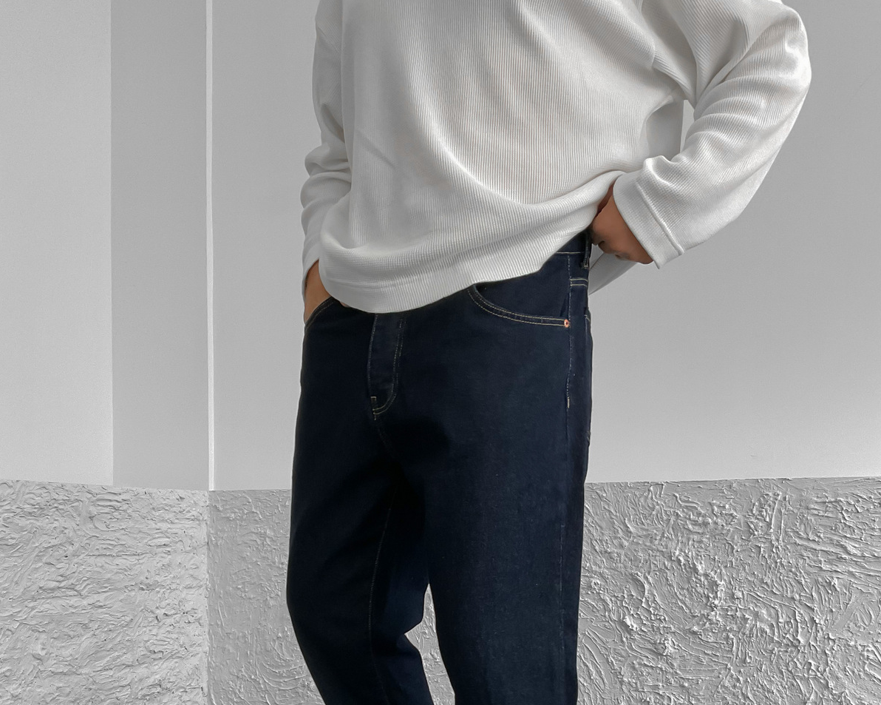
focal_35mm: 38
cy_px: 575
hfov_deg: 47.9
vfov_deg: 37.6
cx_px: 440
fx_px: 991
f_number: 1.8
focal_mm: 3
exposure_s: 1/100
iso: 64
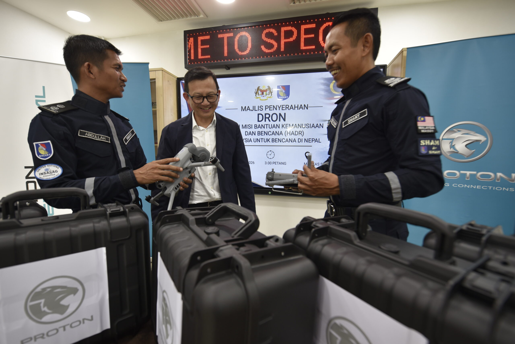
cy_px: 172
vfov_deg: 73.8
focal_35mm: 16
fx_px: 229
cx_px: 258
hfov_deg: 96.7
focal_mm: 16
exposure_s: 1/80
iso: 400
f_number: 4.5
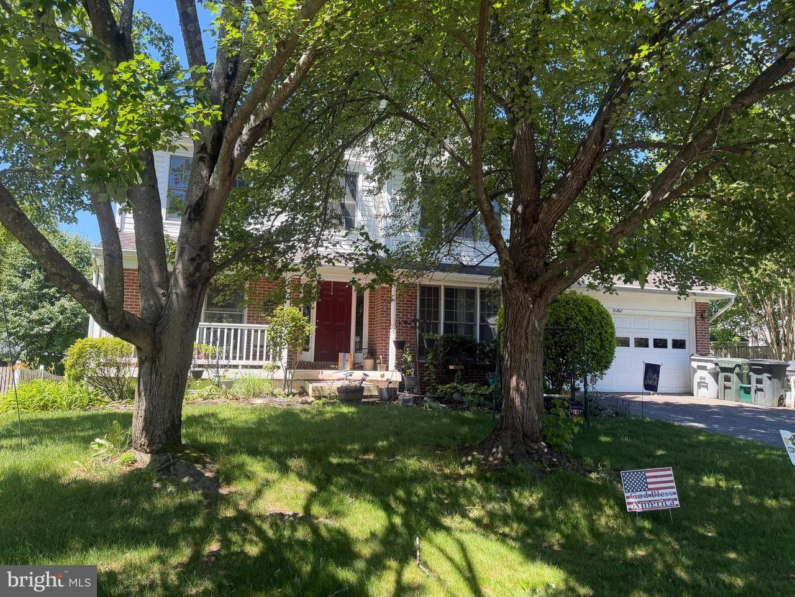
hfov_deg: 71.6
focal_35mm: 24
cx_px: 398
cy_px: 298
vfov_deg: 56.8
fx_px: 551
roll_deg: +0.1
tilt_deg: +8.5
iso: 100
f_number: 1.78
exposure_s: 1/689
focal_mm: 6.76
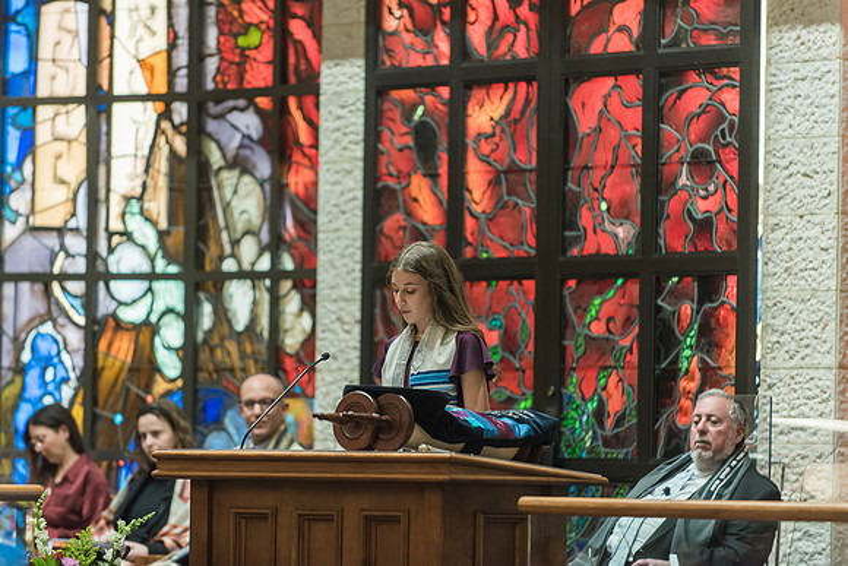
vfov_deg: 6.5
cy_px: 269
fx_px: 4953
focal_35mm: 210
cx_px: 416
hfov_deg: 9.8
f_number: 2.8
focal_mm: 200
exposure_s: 1/125
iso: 1250
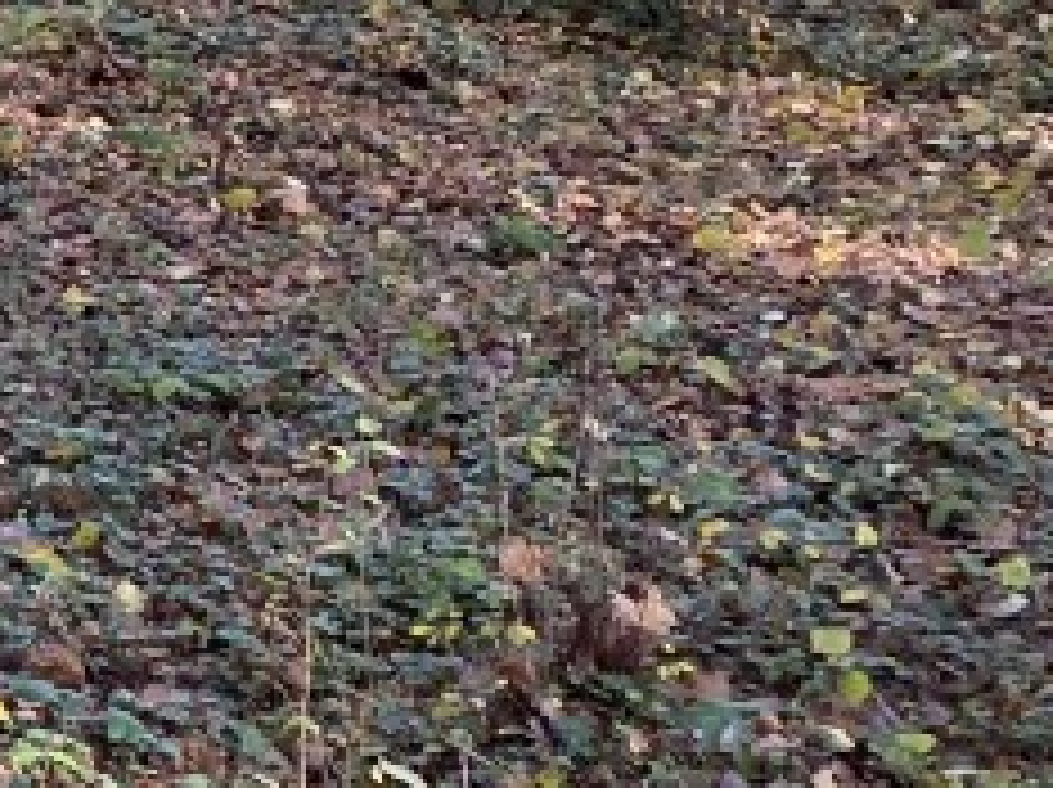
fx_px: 3464
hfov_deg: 15.1
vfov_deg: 12.8
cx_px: -814
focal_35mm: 114
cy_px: -5
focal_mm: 4.25
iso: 50
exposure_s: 1/122
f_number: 1.8
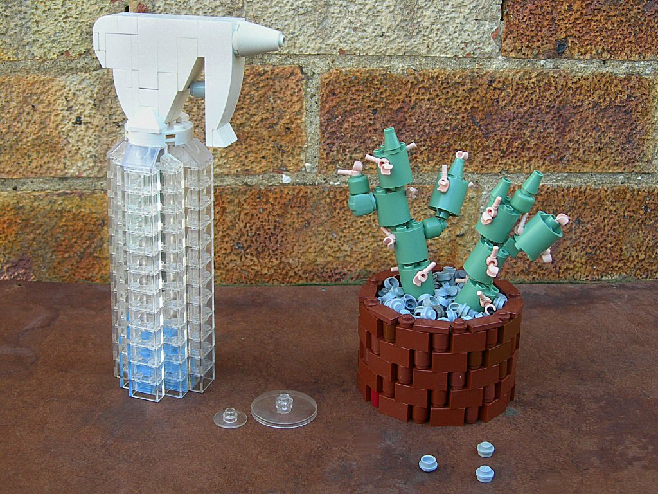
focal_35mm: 41
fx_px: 779
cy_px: 247
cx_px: 329
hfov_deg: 45.8
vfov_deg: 35.1
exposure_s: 1/53.1
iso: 50
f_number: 2.9
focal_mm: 8.5
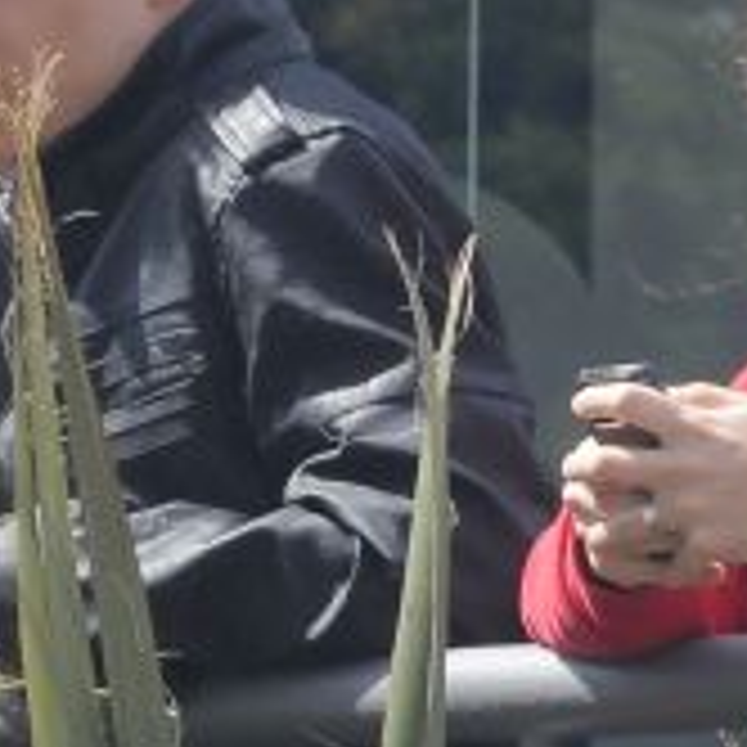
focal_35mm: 1572
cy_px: 225
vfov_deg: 1.1
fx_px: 38380
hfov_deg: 1.1
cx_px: -4
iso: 800
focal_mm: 200
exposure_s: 1/320
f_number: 8
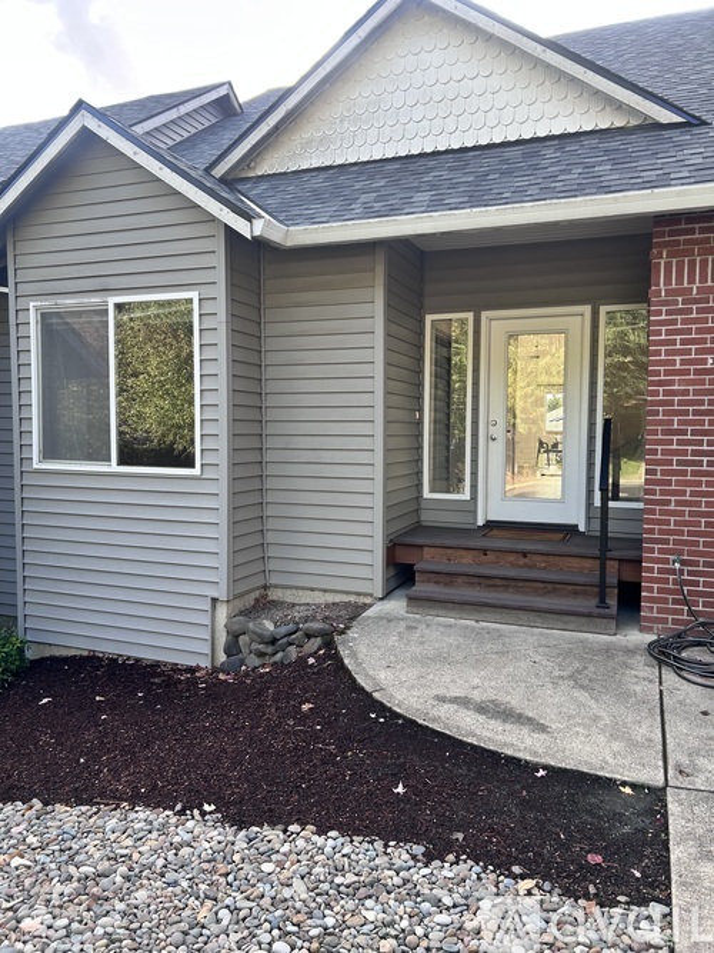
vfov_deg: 67.3
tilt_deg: -2.7
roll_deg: -0.5
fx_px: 715
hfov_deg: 53.0
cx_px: 357
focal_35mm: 26
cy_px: 476
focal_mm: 5.7
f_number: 1.5
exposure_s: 1/281
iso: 40
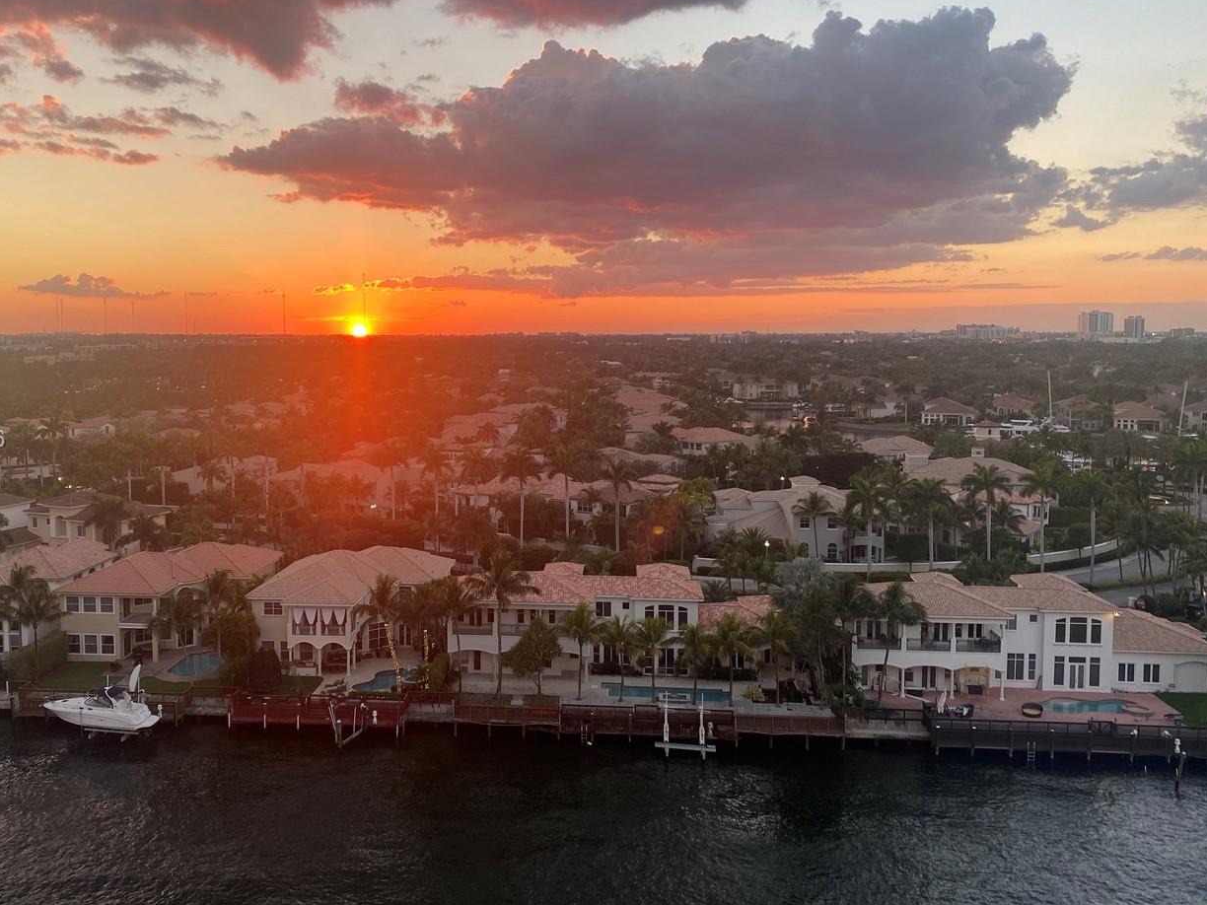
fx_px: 1186
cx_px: 487
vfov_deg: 41.8
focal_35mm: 34
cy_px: 441
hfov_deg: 53.6
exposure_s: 1/181
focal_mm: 4.25
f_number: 1.8
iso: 32
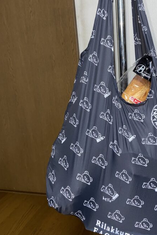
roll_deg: +3.6
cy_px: 101
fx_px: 274
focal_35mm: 42
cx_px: 118
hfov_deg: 31.4
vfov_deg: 46.2
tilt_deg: -13.8
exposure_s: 1/22
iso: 64
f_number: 1.8
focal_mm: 4.25
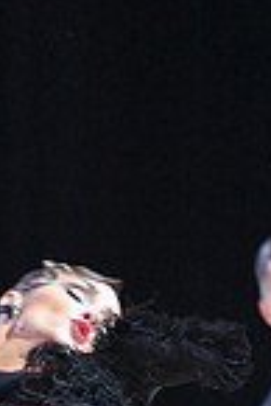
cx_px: -253
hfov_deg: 1.7
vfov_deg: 2.6
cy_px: 689
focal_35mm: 801
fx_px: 9022
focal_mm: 200
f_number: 4
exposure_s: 1/400
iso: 4000
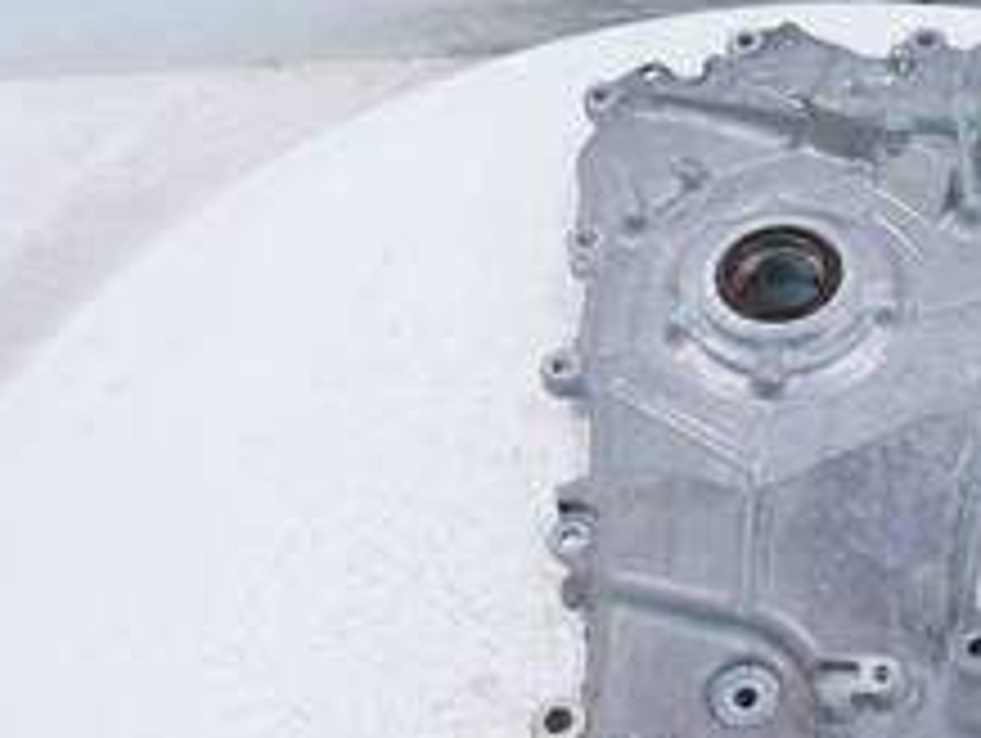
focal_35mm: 66
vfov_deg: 22.0
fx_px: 1872
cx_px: 886
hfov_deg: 28.2
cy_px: 608
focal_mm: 15
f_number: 3.7
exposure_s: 1/60
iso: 200
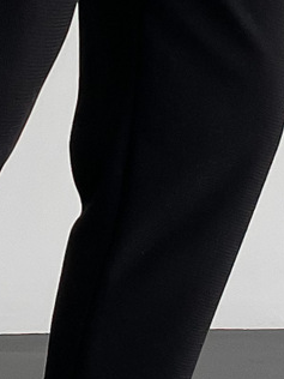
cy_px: 144
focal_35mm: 147
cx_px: 87
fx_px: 1608
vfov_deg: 13.4
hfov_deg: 10.1
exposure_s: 1/115
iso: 64
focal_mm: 3
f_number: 1.8
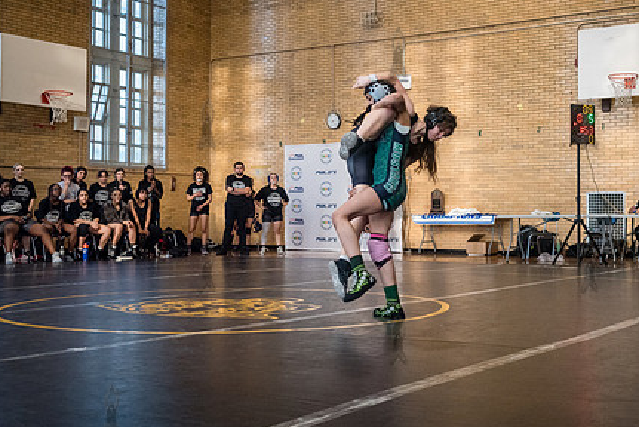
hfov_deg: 40.1
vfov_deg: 27.6
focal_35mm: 49
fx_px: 870
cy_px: 195
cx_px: 397
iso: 2500
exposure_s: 1/400
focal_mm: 35
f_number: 4
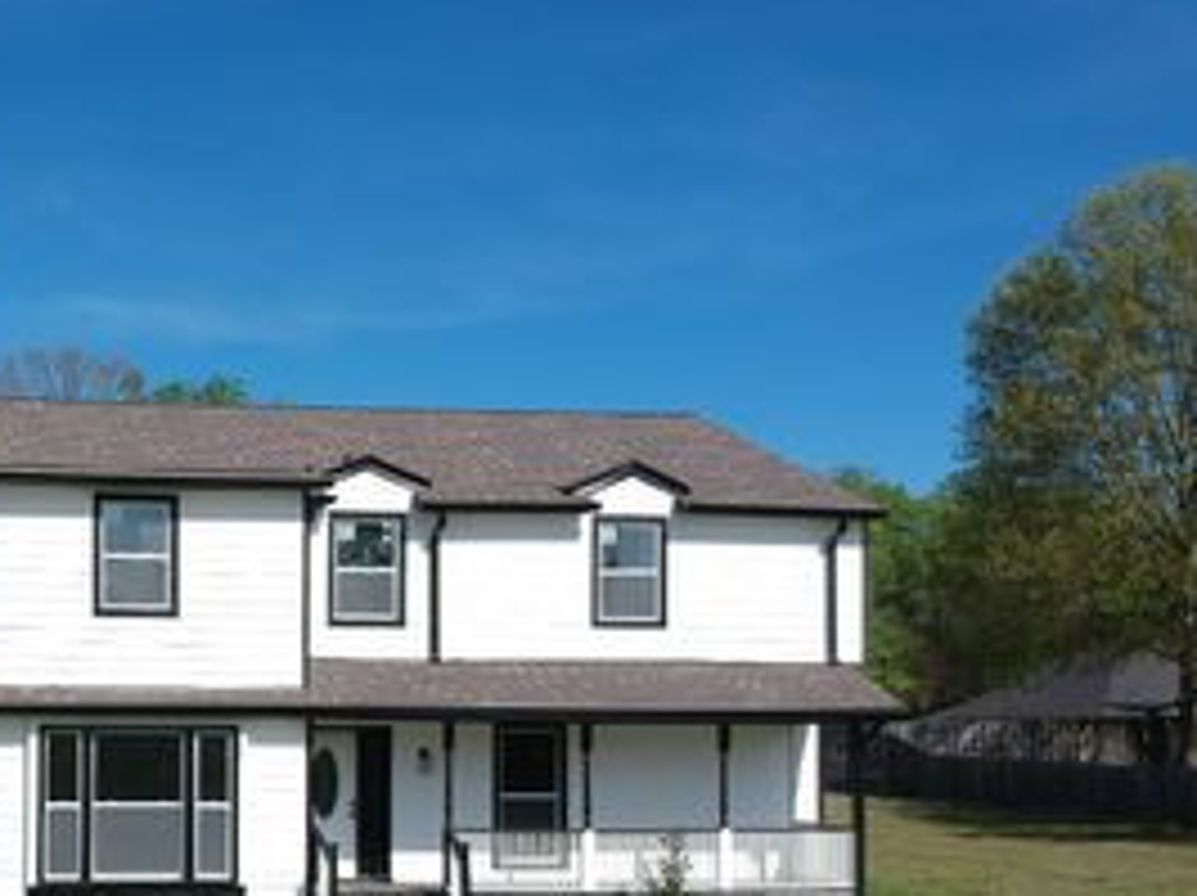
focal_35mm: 47
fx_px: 1624
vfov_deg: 30.0
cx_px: 126
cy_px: 741
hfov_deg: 37.8
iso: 101
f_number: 2.6
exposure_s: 1/1600
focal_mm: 4.49
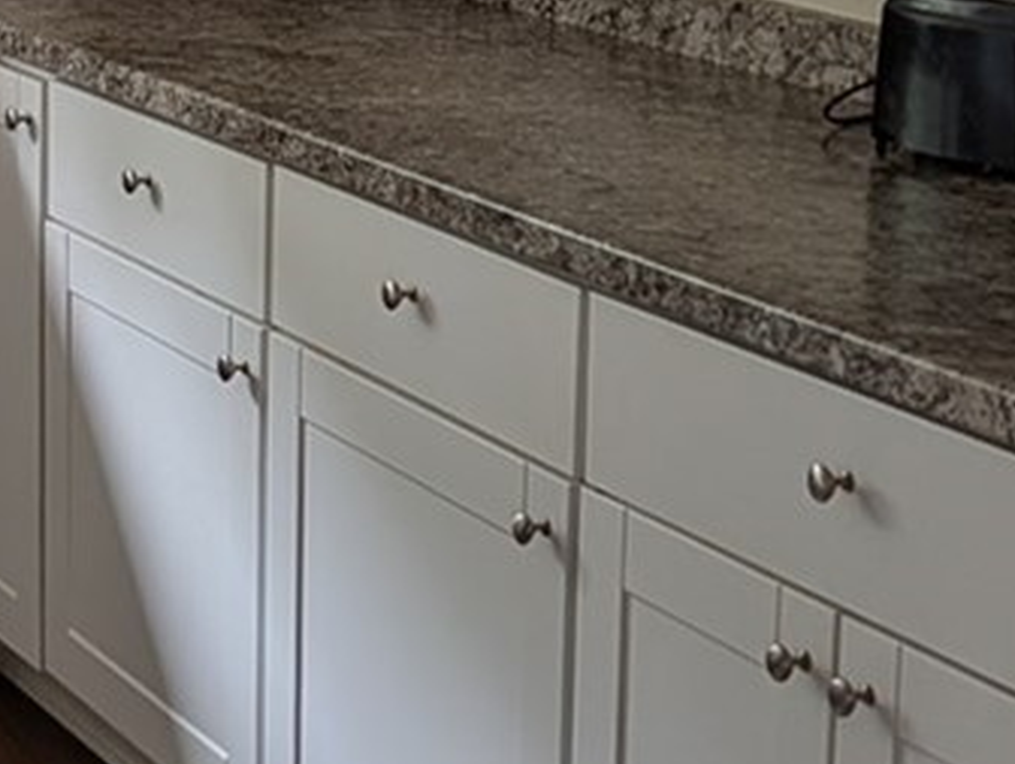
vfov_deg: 13.0
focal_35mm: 114
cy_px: 157
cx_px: -326
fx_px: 3347
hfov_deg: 16.3
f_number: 1.68
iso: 64
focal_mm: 6.9
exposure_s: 1/70.9
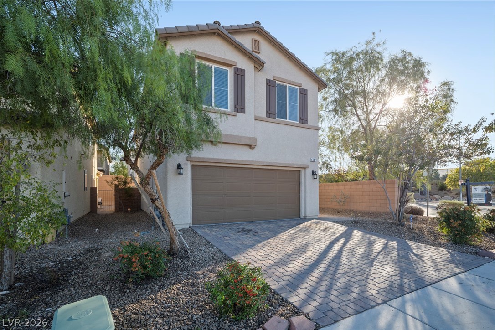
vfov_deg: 73.1
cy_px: 165
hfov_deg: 96.0
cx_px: 248
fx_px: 223
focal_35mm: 16
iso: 100
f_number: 9
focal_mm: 16.2
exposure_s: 1/25
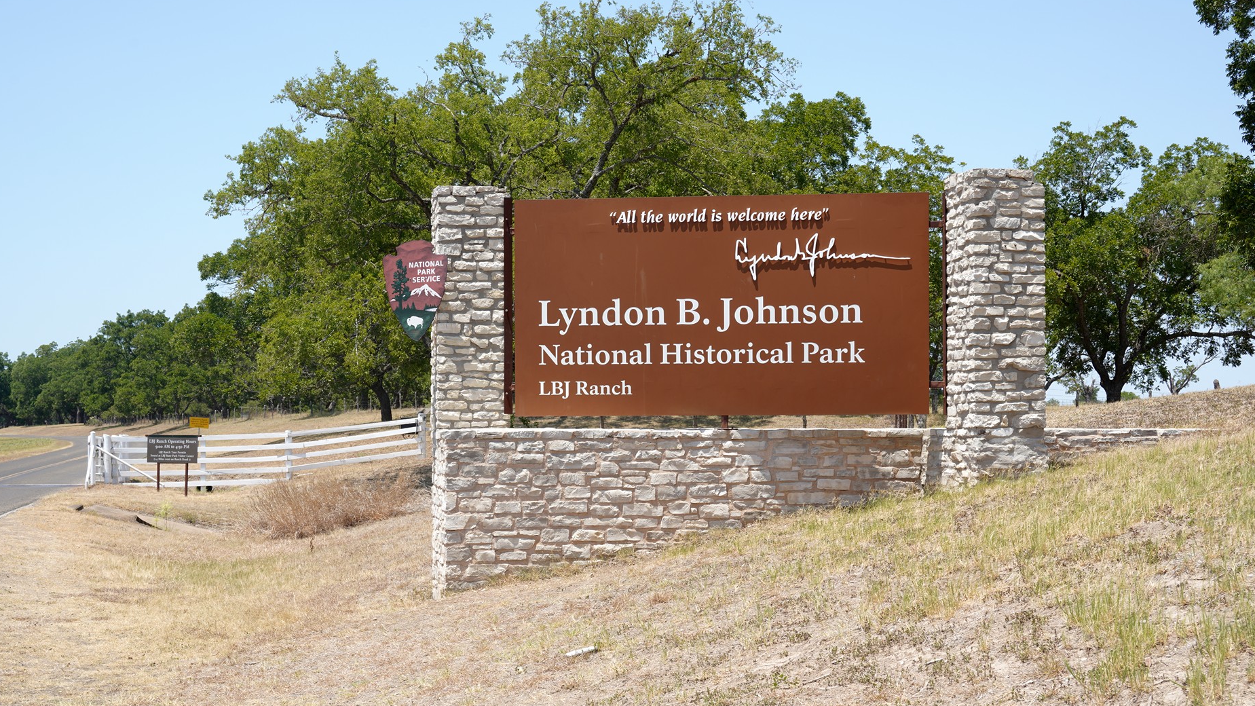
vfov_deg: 23.4
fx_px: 1697
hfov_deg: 40.6
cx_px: 637
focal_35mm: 51
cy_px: 432
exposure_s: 1/100
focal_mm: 45
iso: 100
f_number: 11
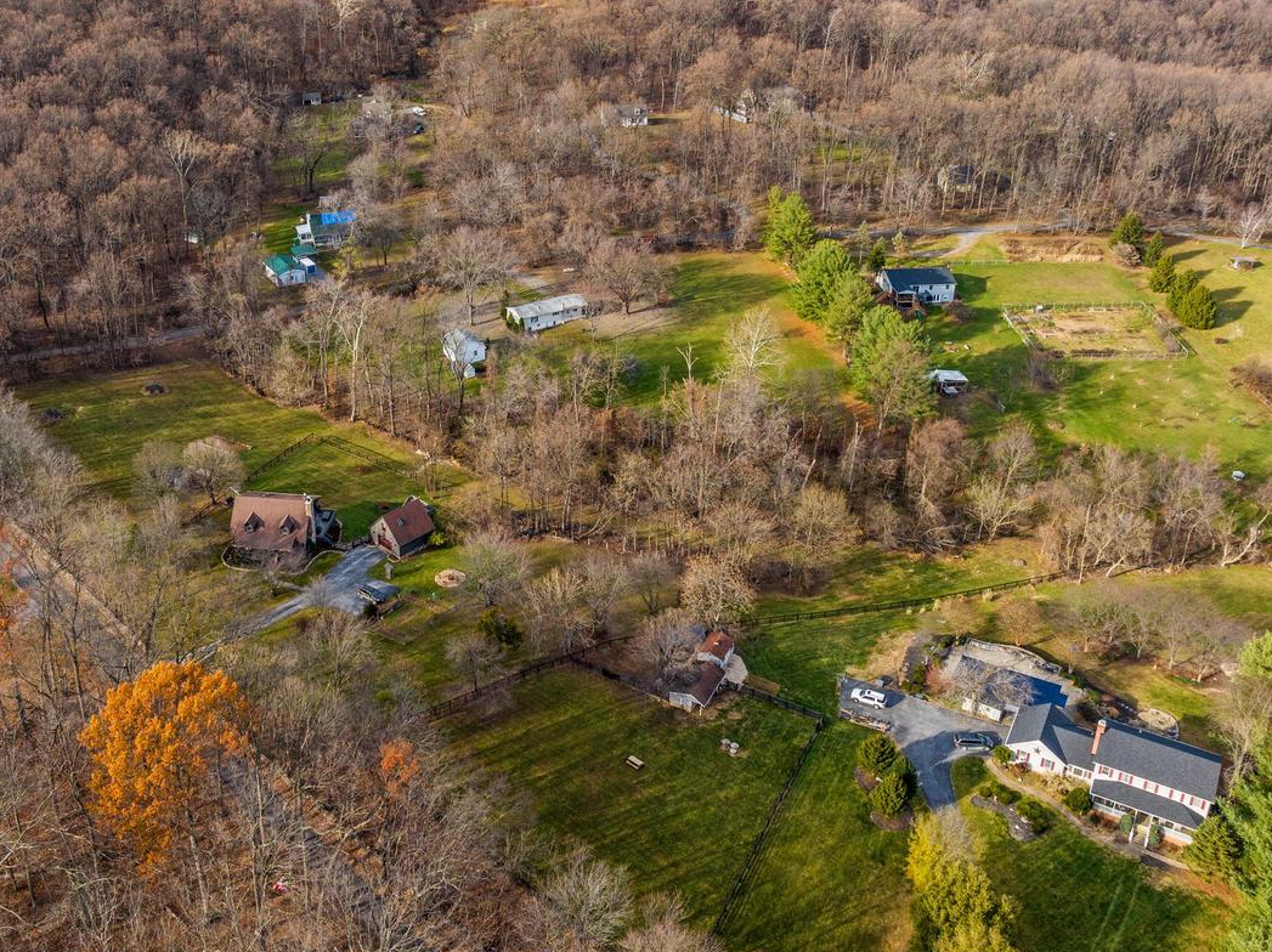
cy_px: 314
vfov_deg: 42.3
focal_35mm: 33
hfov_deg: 54.9
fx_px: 1212
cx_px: 492
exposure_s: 1/320
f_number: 4
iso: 100
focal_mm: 12.29
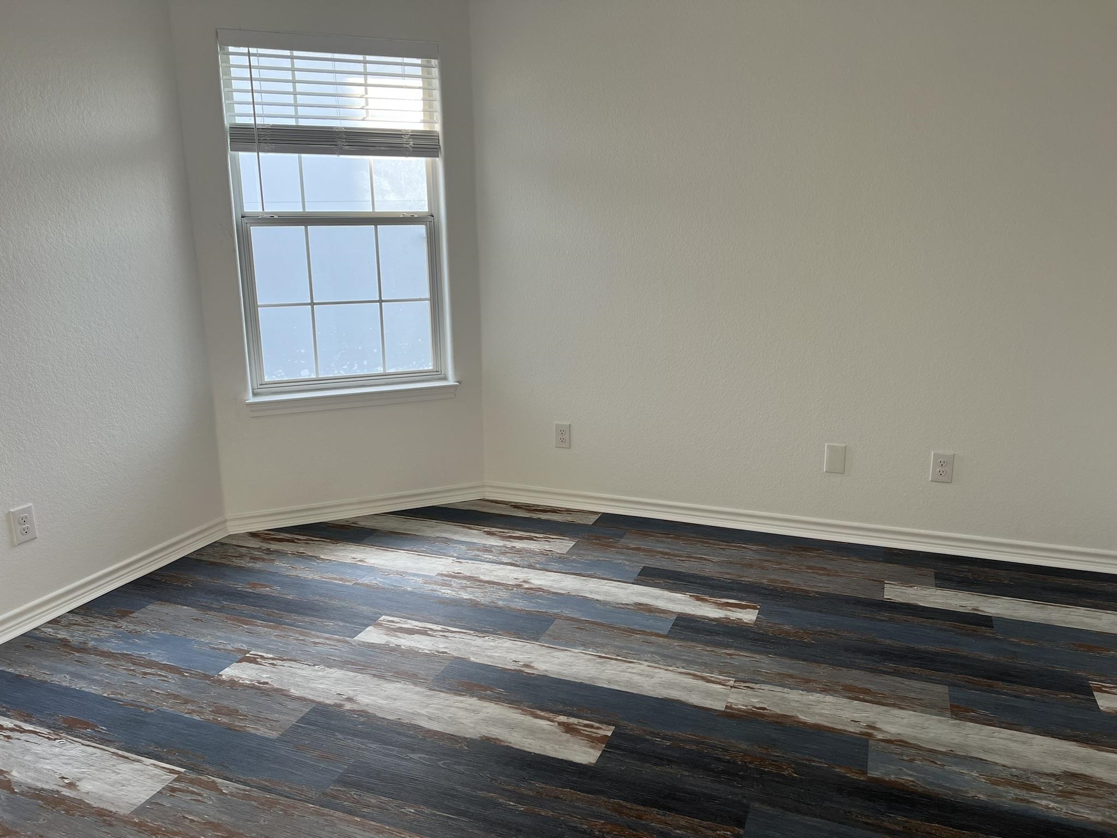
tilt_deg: -13.4
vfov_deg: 53.1
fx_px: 839
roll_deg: +1.0
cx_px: 558
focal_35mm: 26
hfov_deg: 67.3
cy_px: 419
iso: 50
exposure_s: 1/166
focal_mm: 5.7
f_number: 1.5
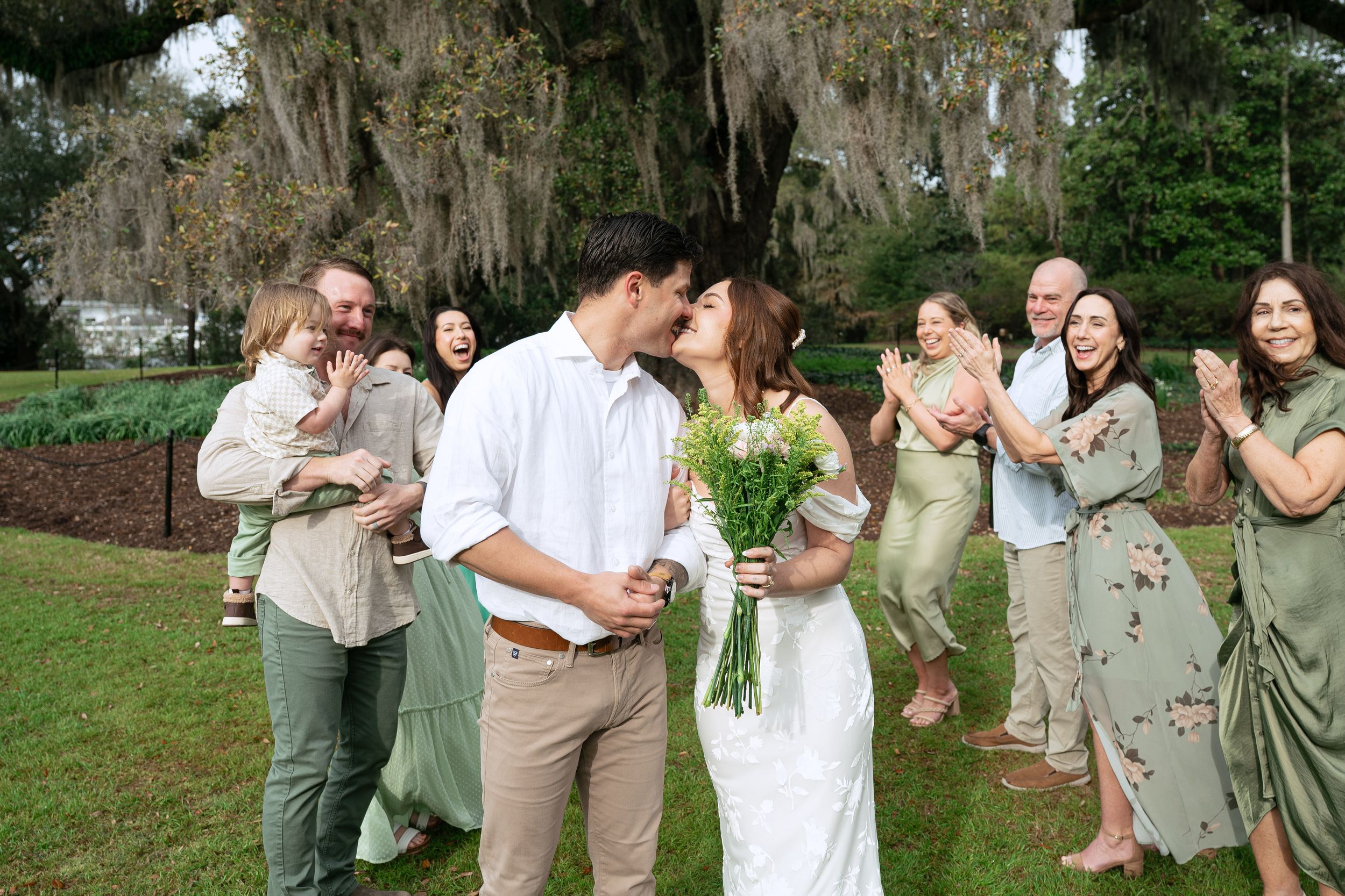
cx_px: 728
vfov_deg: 40.7
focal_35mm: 32
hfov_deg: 58.1
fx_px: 1208
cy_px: 407
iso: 100
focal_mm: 28.5
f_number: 4.5
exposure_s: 1/500
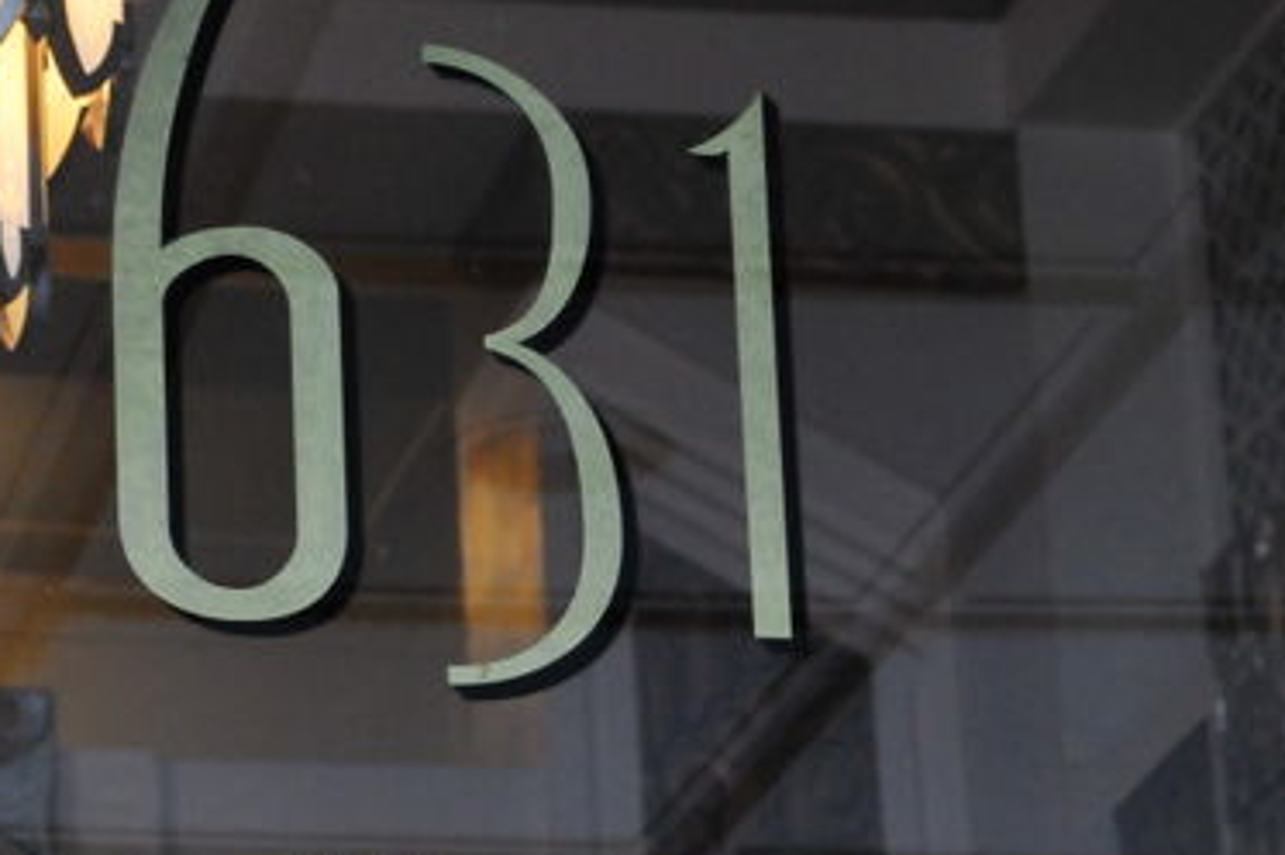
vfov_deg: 7.3
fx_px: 6669
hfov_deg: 11.0
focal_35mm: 187
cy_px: 524
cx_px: 258
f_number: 8
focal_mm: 62
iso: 2000
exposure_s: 1/100
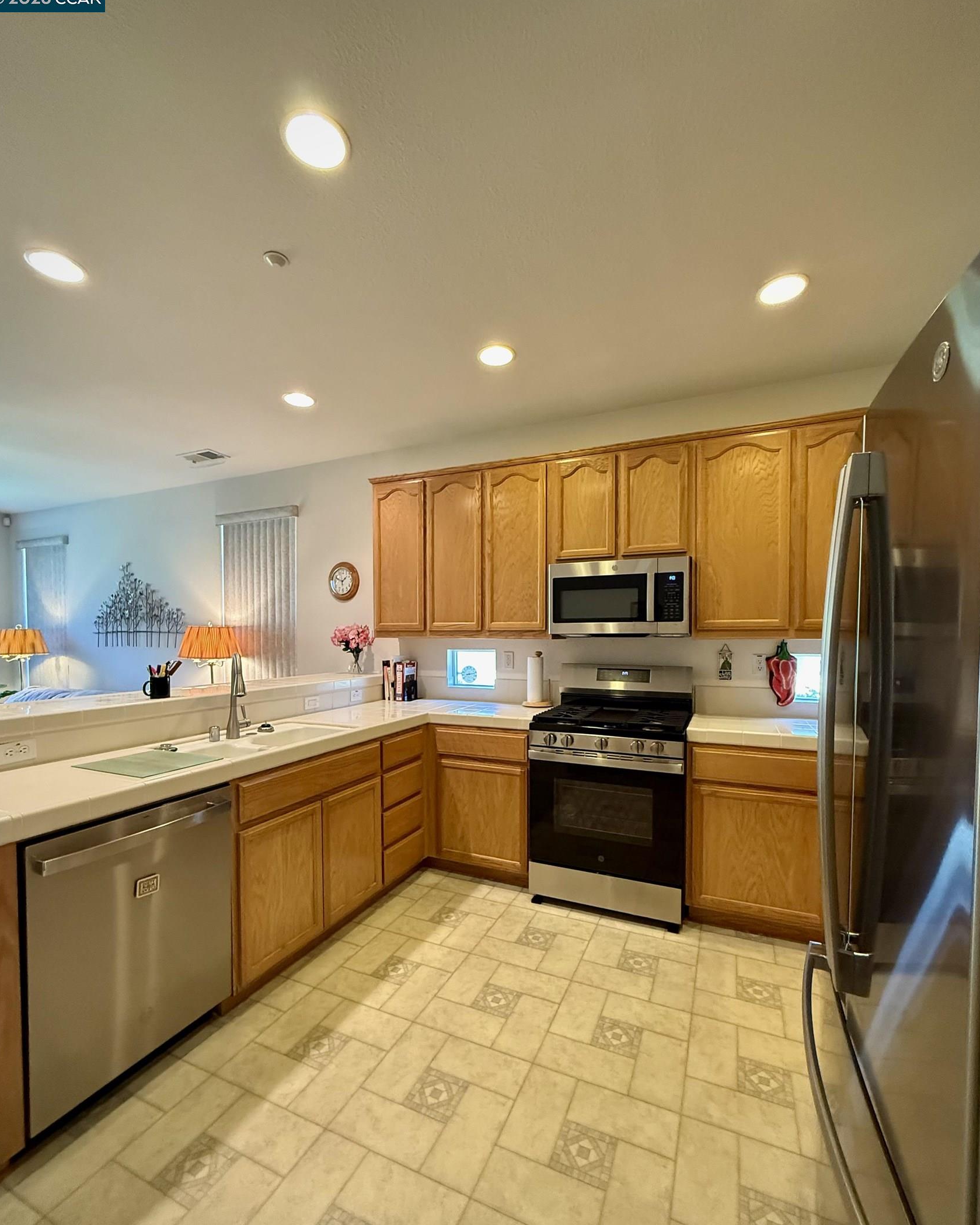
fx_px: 544
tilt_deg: -1.9
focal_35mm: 15
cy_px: 655
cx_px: 493
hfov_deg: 84.0
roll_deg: -0.4
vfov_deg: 96.6
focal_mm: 2.22
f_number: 2.2
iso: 640
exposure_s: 1/60
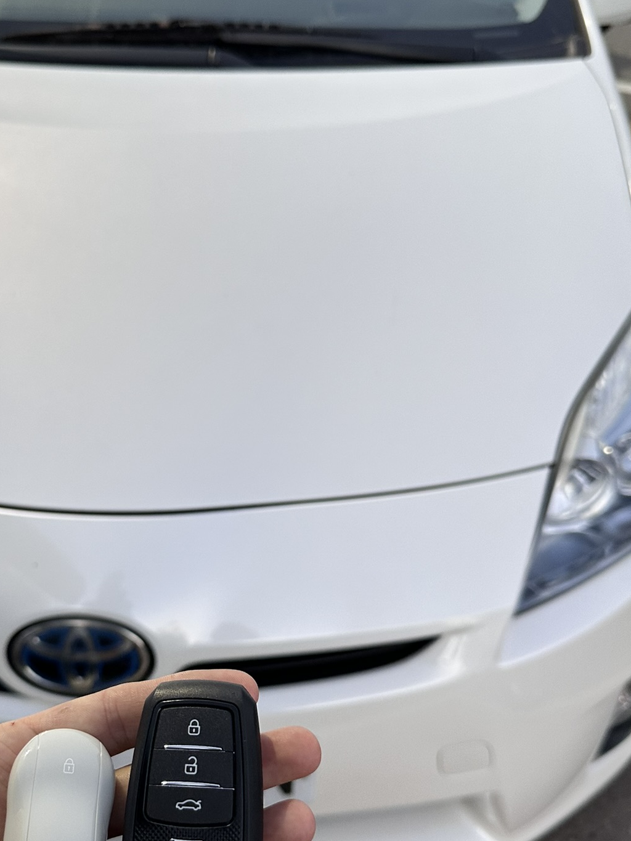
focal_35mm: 36
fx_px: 875
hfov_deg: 39.3
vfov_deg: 51.2
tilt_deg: -41.8
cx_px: 229
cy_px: 473
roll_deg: -4.7
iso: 200
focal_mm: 6.86
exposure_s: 1/100
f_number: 1.78
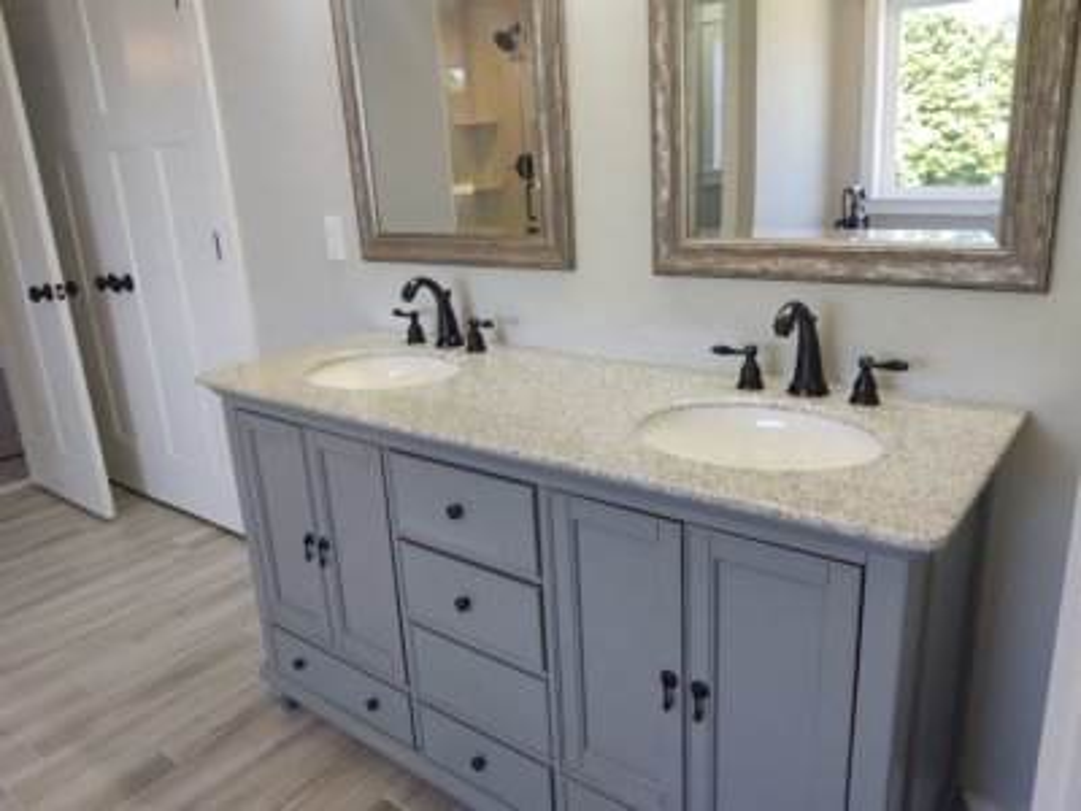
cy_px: 406
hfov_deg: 65.3
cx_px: 540
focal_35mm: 27
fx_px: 843
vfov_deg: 51.4
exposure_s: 1/123
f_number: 1.7
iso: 100
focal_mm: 4.75
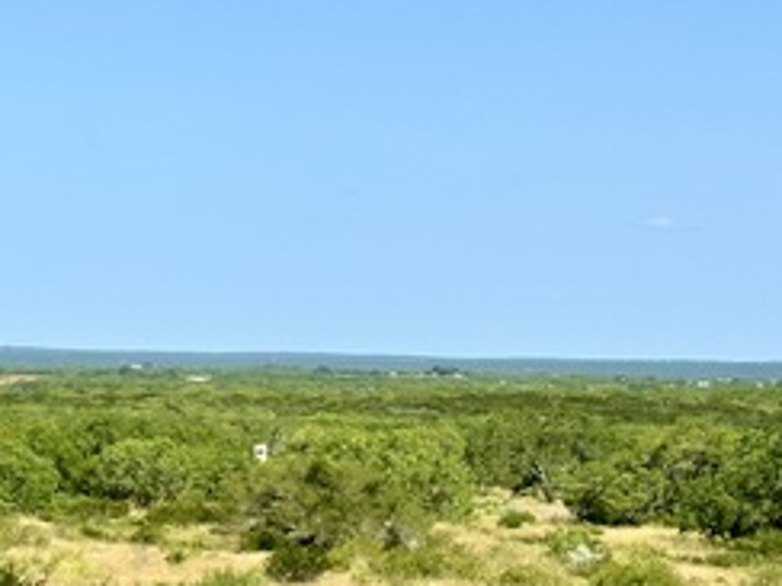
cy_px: 435
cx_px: 279
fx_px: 2846
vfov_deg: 11.7
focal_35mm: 126
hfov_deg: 15.6
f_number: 1.78
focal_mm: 6.86
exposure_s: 1/4785
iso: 64
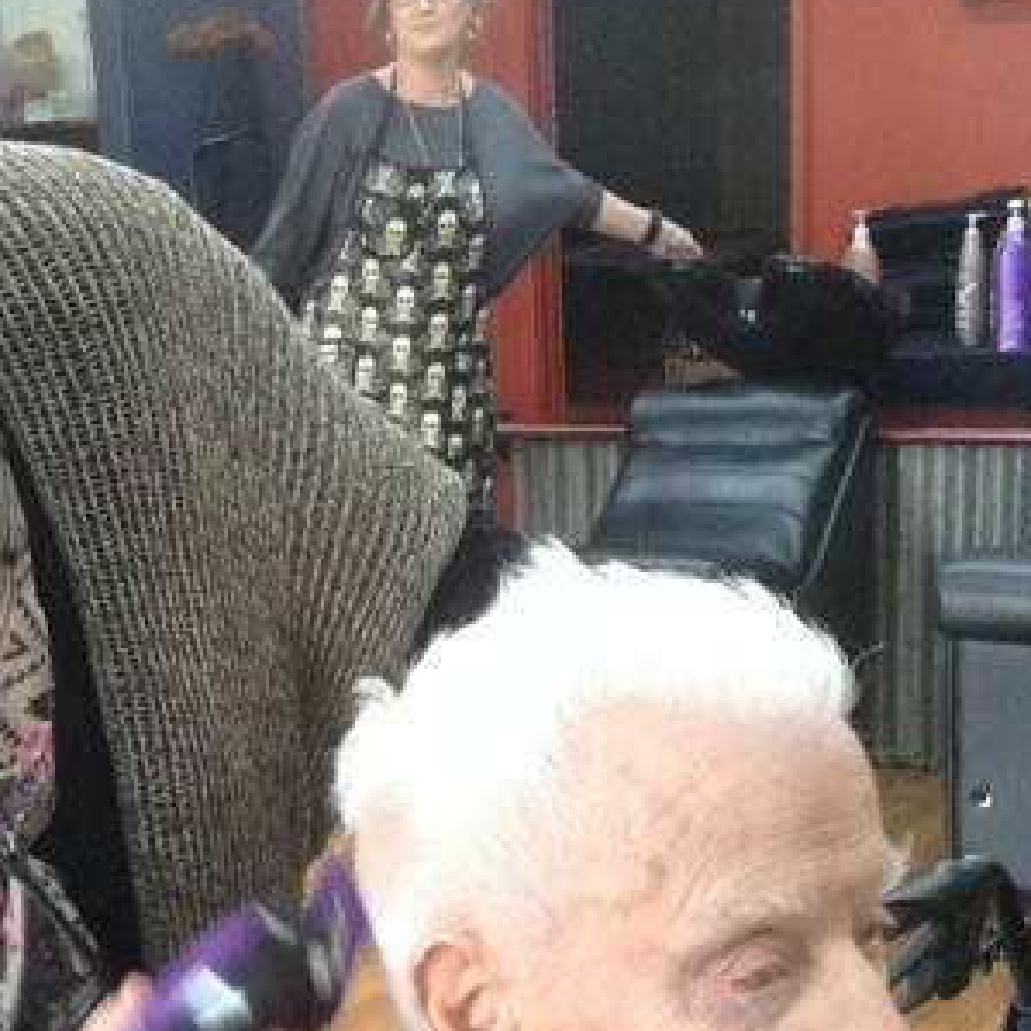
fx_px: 2628
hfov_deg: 22.0
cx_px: 276
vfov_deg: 21.9
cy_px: 817
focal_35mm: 78
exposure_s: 1/24
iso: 200
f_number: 2.4
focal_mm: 3.3
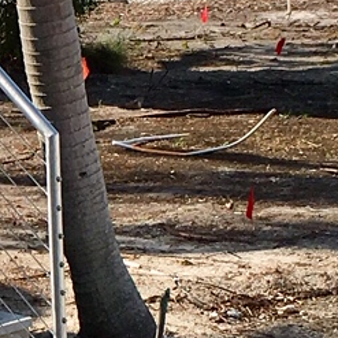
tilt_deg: -12.5
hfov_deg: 8.2
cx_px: -135
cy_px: 296
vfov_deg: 8.3
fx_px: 2309
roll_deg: +2.9
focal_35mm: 209
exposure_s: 1/1451
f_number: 2.2
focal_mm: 4.15
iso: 25
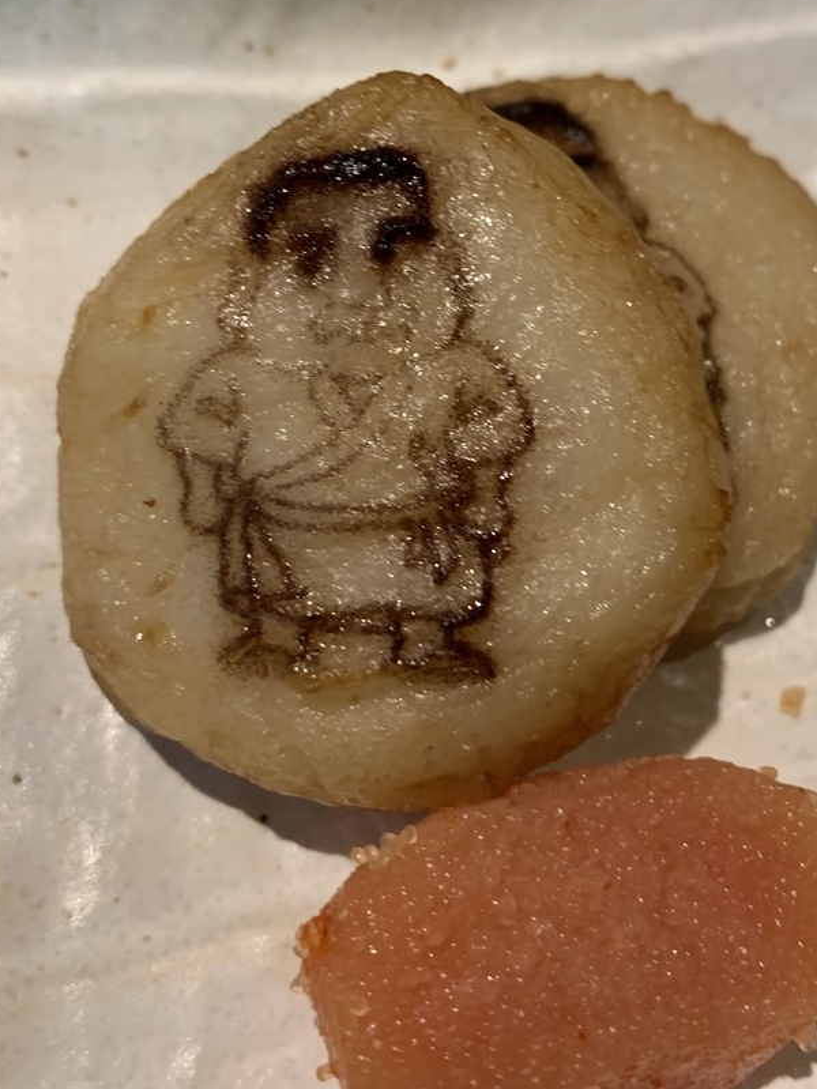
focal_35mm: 39
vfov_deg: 47.6
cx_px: 494
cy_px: 437
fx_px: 1227
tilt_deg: -58.0
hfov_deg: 36.7
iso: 200
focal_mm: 4.25
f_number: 1.8
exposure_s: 1/60
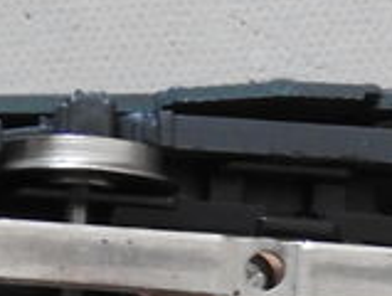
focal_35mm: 251
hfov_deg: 7.7
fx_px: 2849
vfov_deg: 5.9
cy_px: 498
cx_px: -276
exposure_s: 1/8
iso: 400
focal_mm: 7.2
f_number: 3.8
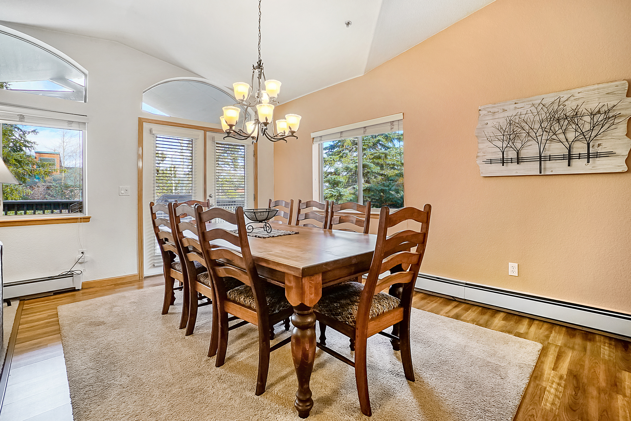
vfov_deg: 77.3
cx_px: 316
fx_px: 263
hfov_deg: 100.4
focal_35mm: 15
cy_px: 210
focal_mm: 10
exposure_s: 1/10
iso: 200
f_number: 22
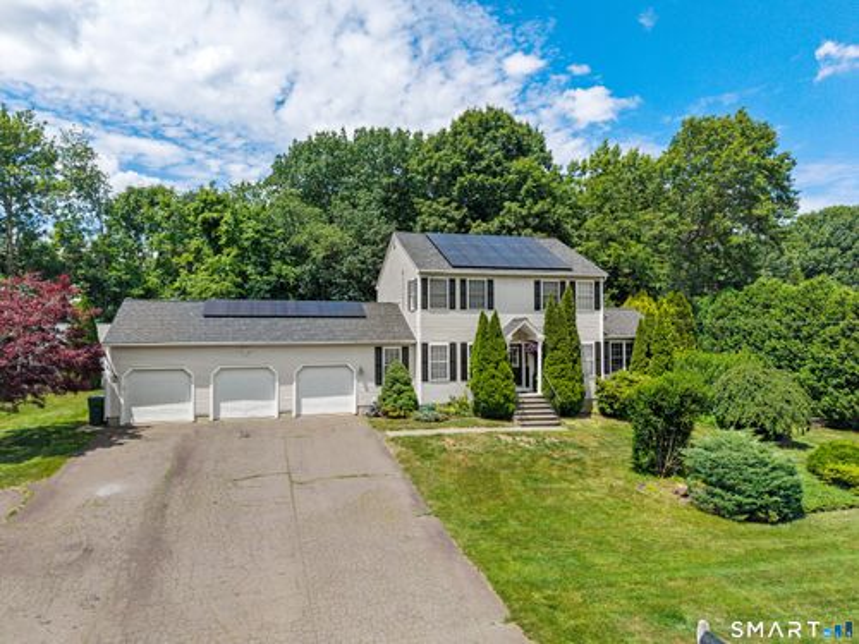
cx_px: 430
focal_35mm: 24
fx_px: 596
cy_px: 322
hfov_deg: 71.6
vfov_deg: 56.8
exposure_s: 1/4000
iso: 100
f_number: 1.8
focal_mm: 8.67
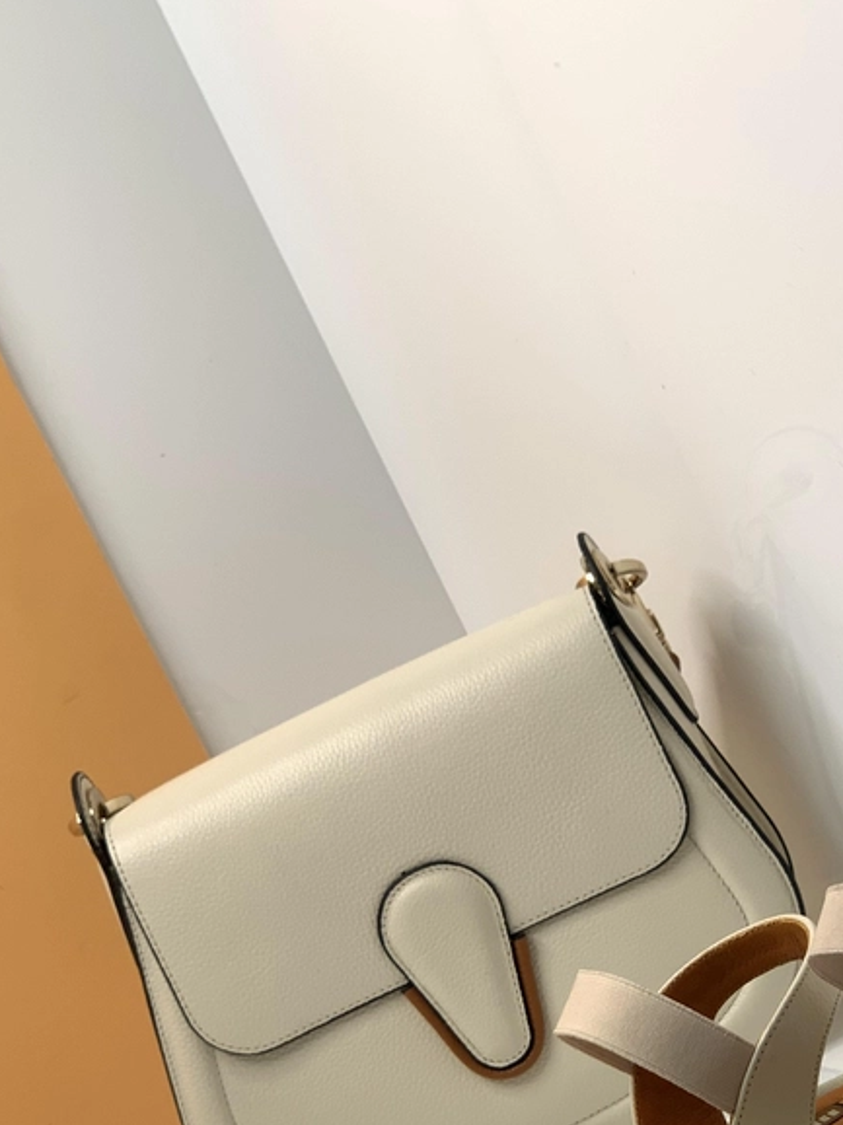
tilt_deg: -8.9
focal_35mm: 90
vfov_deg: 21.5
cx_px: 627
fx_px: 2925
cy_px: 889
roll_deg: +26.6
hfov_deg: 16.3
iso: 32
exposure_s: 1/100
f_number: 2.4
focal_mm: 6
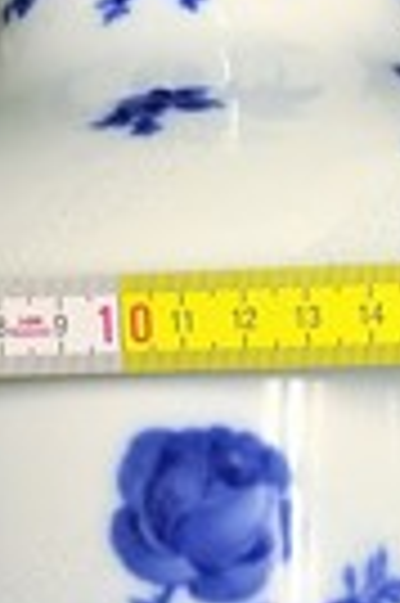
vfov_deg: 22.6
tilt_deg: -75.1
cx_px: 238
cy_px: 284
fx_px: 1504
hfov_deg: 15.1
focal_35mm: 90
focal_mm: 4.15
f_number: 2.2
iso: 100
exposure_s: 1/33
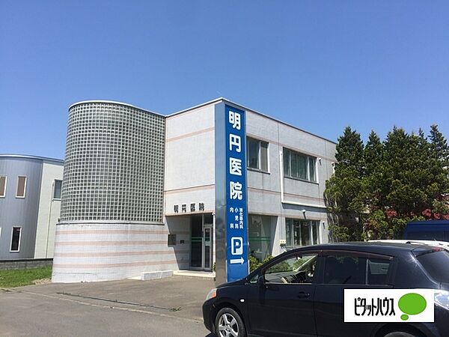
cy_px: 168
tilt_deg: +8.1
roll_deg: -0.6
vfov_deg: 48.2
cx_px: 224
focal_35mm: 29
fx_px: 376
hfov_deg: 61.7
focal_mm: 4.15
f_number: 2.2
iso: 32
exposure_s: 1/2326
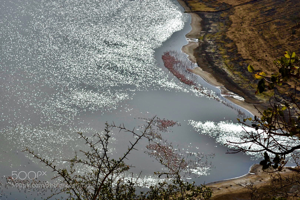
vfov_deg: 13.0
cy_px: 100
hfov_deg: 19.5
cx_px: 150
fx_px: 875
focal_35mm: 105
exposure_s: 1/1000
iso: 160
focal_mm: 70
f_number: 8
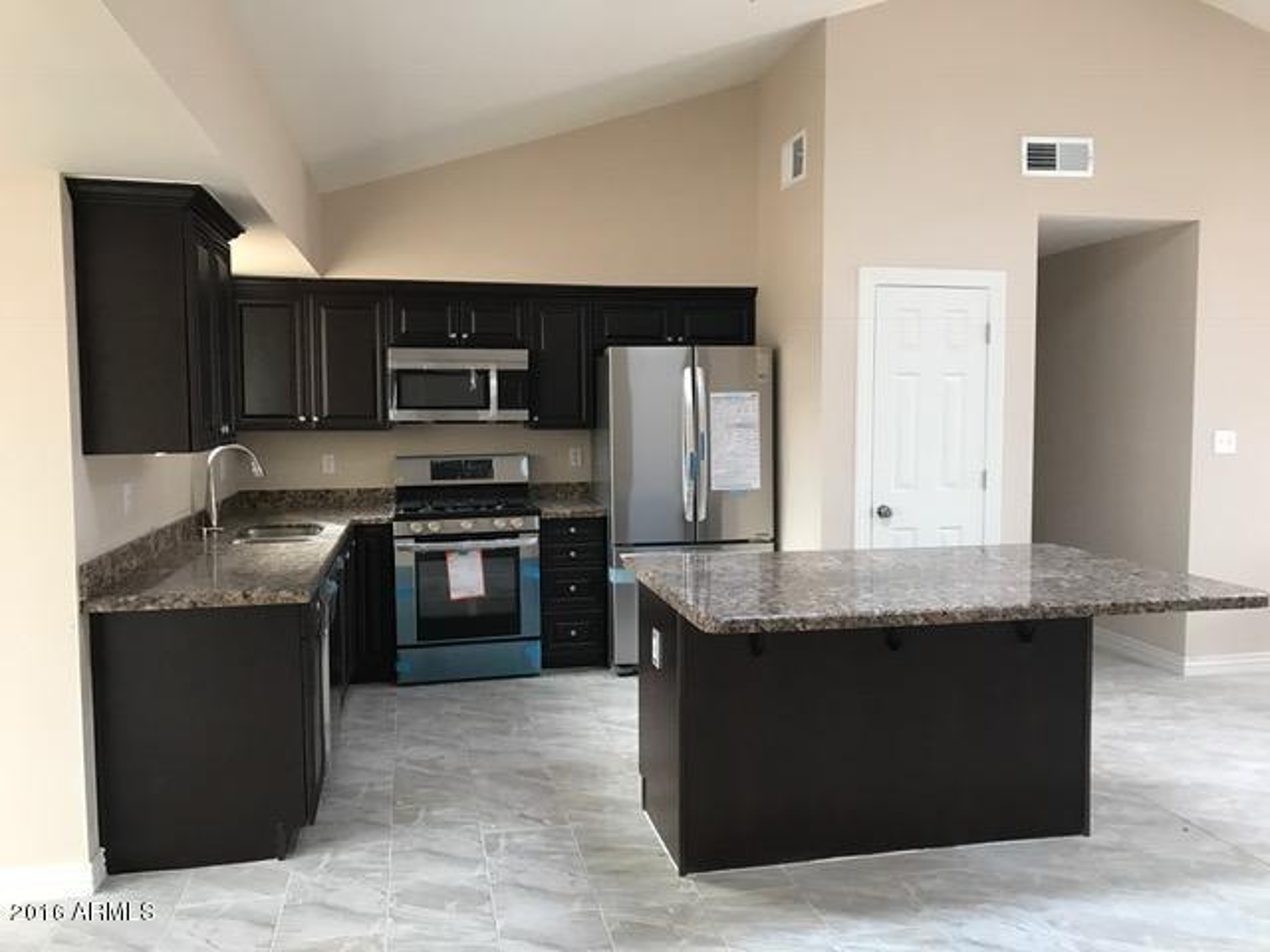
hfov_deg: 63.4
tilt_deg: -4.4
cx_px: 635
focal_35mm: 28
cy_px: 476
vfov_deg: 49.7
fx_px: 1027
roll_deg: +0.1
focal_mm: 3.99
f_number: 1.8
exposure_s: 1/20
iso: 40
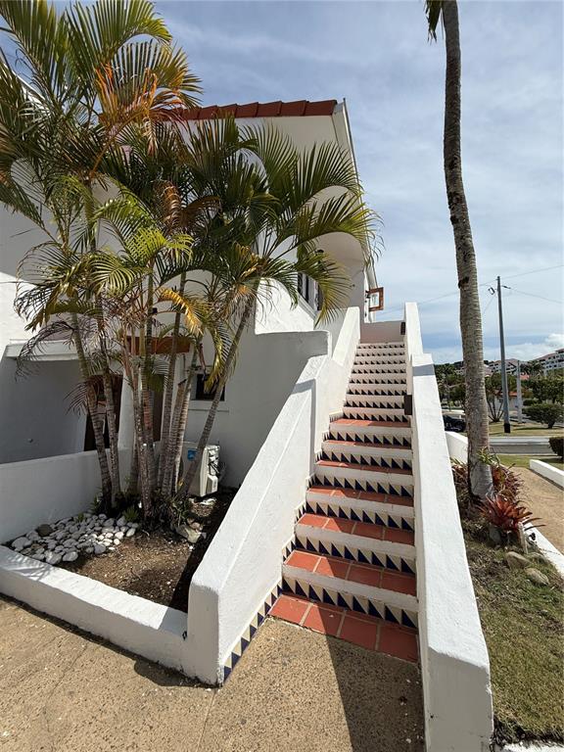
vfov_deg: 102.1
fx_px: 304
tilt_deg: +6.4
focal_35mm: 14
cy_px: 376
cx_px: 282
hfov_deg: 85.7
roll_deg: -2.6
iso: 50
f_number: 2.2
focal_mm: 2.22
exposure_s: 1/4425
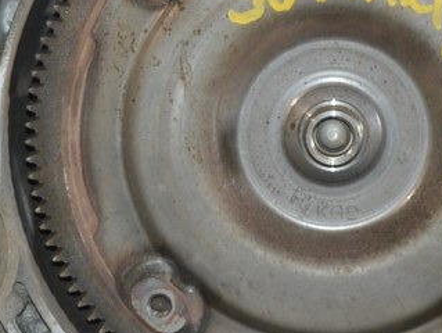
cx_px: 283
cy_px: 103
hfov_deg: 10.2
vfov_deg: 7.7
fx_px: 2480
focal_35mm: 194
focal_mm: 42
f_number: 5
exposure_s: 1/60
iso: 1600
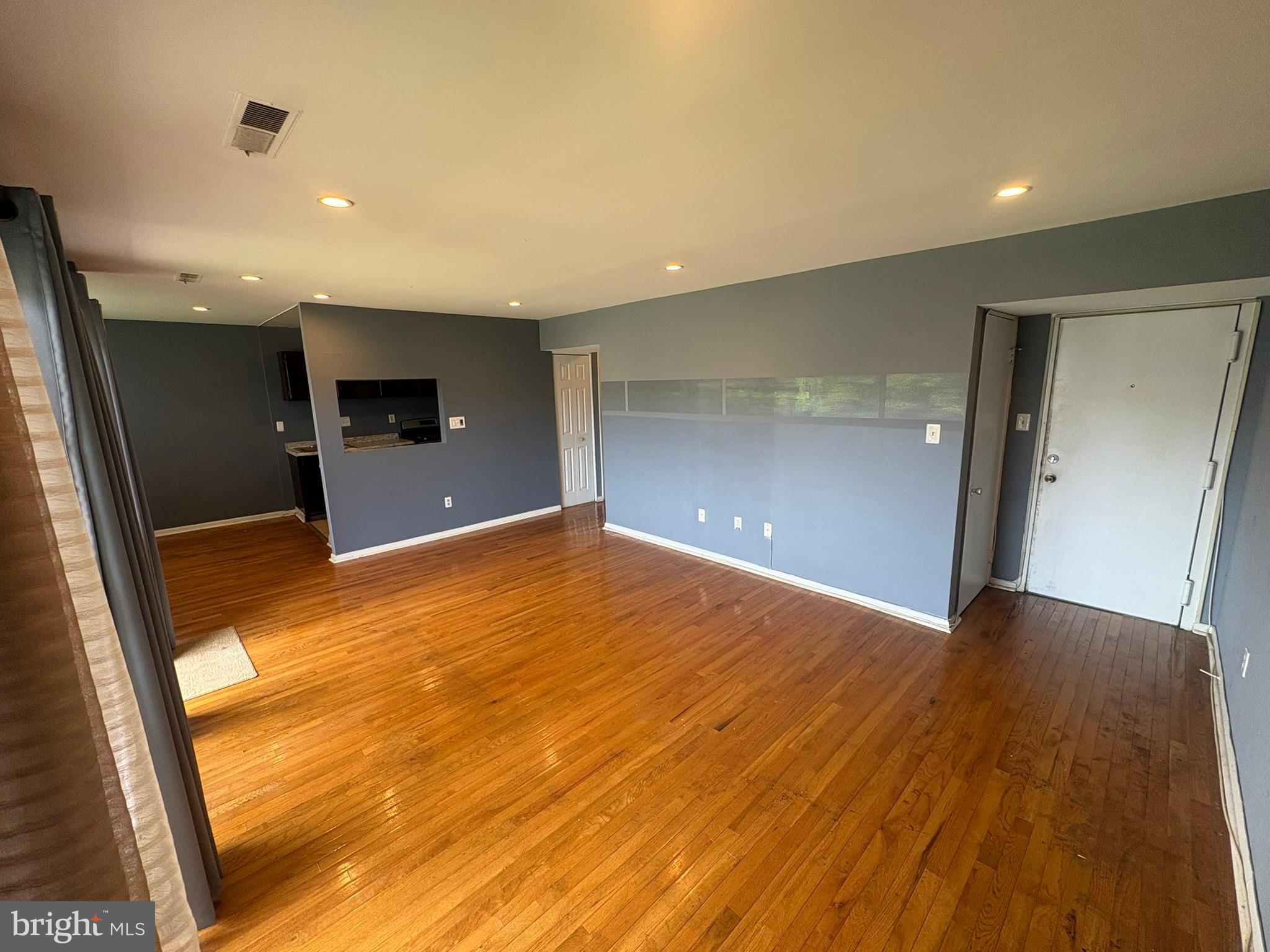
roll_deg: +1.8
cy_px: 476
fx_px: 514
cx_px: 635
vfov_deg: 85.7
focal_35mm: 14
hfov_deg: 102.1
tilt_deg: -10.5
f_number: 2.2
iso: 125
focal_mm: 2.22
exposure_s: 1/60
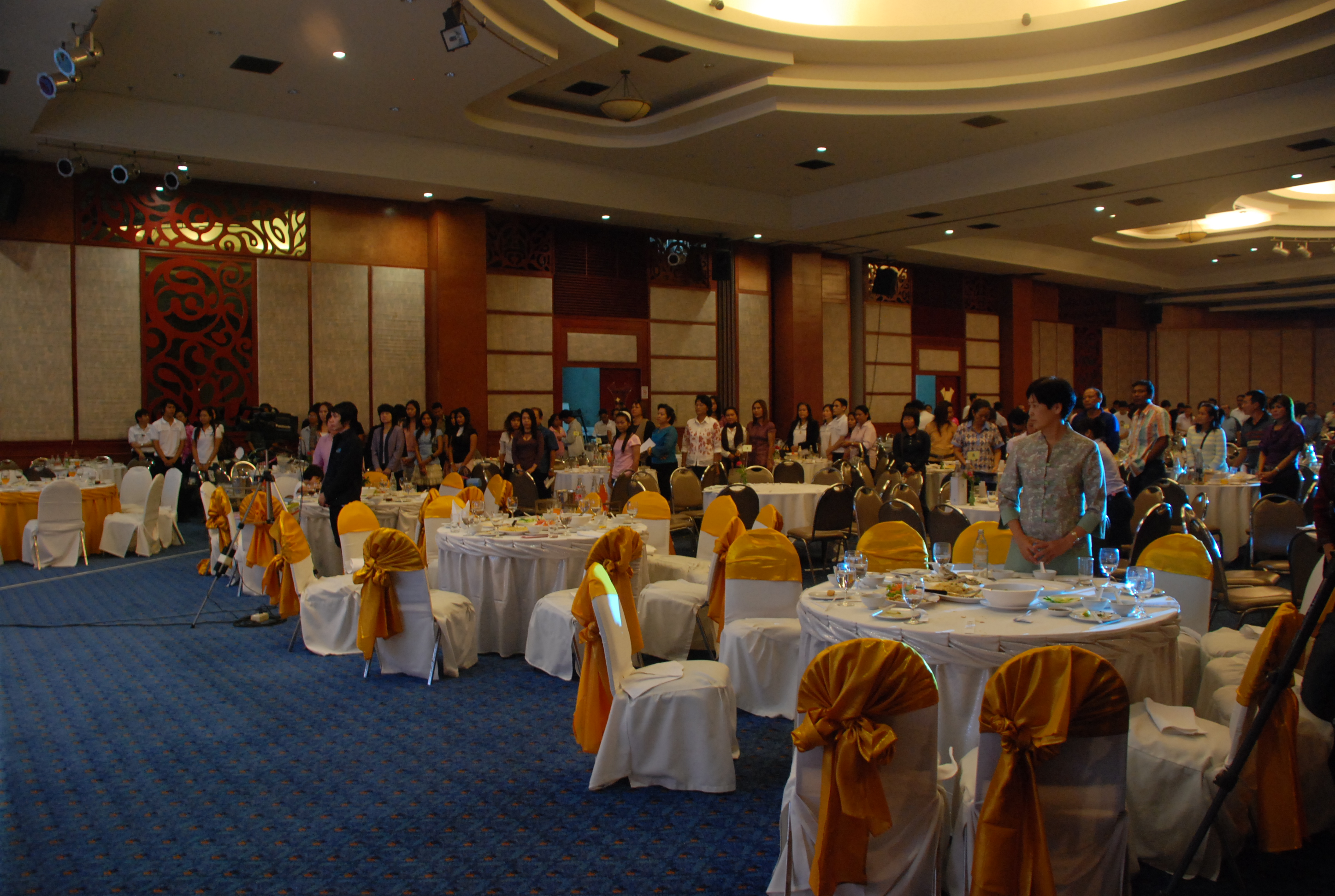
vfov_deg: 48.1
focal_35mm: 27
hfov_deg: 67.3
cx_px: 668
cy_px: 448
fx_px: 1003
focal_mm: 18
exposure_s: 1/10
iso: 800
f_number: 3.5
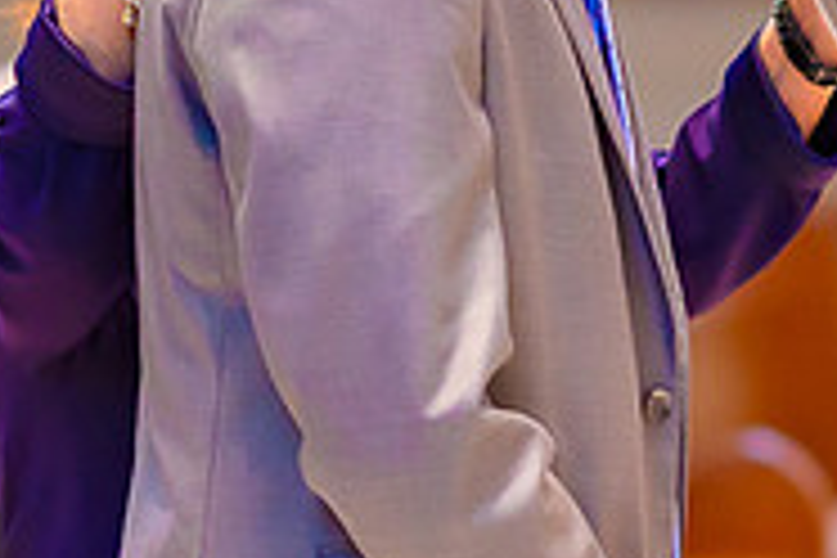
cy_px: 299
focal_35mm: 625
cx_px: 815
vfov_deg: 2.2
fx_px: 14530
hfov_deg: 3.3
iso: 900
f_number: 1.4
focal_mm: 105
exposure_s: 1/100
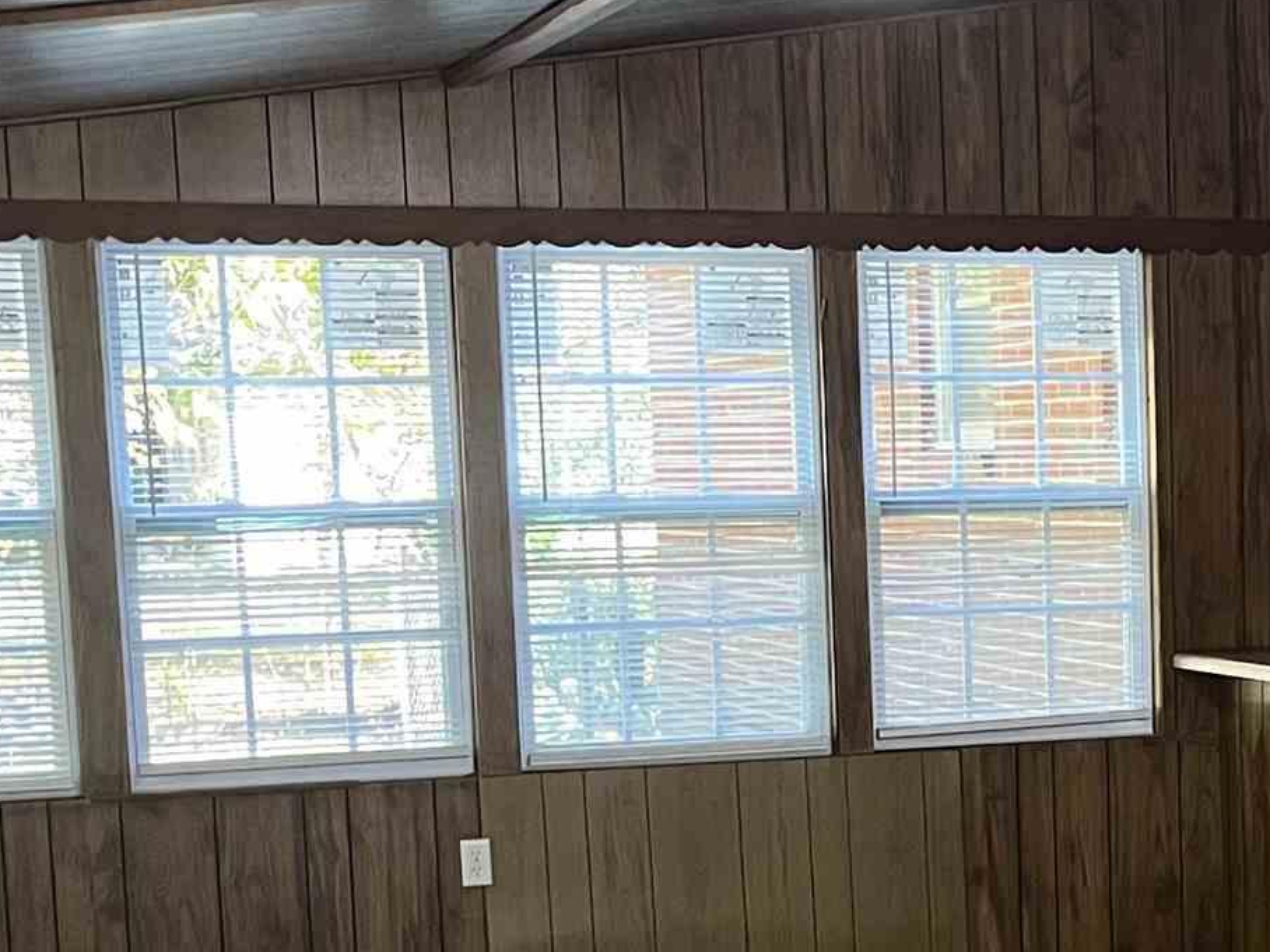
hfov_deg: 21.1
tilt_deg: -7.8
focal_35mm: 88
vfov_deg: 16.6
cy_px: 864
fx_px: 3229
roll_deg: -0.1
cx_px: 1400
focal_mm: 5.1
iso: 250
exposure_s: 1/60
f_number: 1.6
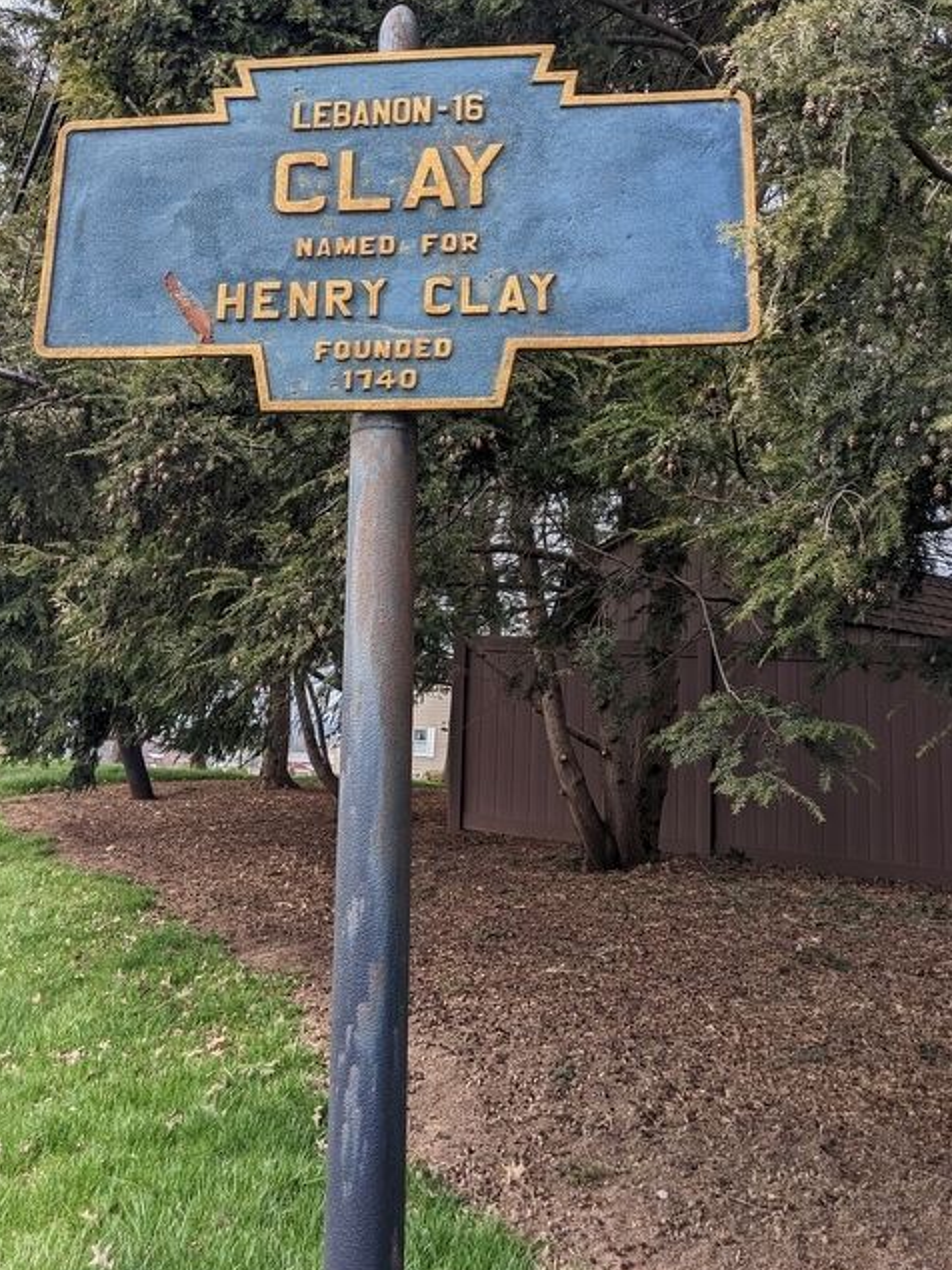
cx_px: 434
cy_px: 492
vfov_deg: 53.5
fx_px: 1247
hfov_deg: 41.7
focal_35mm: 34
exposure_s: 1/1462
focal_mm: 4.38
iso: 29
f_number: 1.73
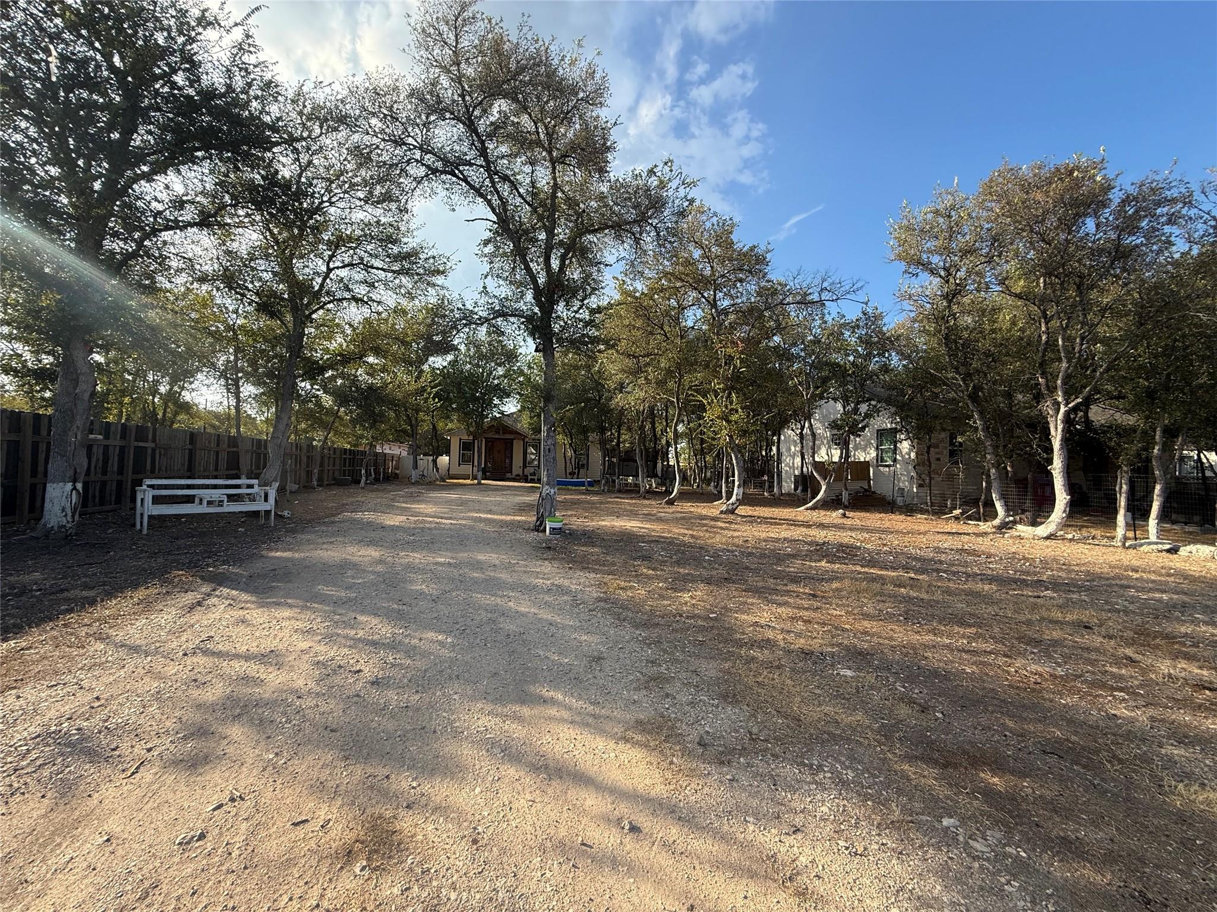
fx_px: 492
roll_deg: -1.8
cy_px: 456
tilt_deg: +0.9
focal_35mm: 14
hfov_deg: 102.1
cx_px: 608
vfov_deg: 85.7
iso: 64
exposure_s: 1/535
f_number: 2.2
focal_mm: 2.22
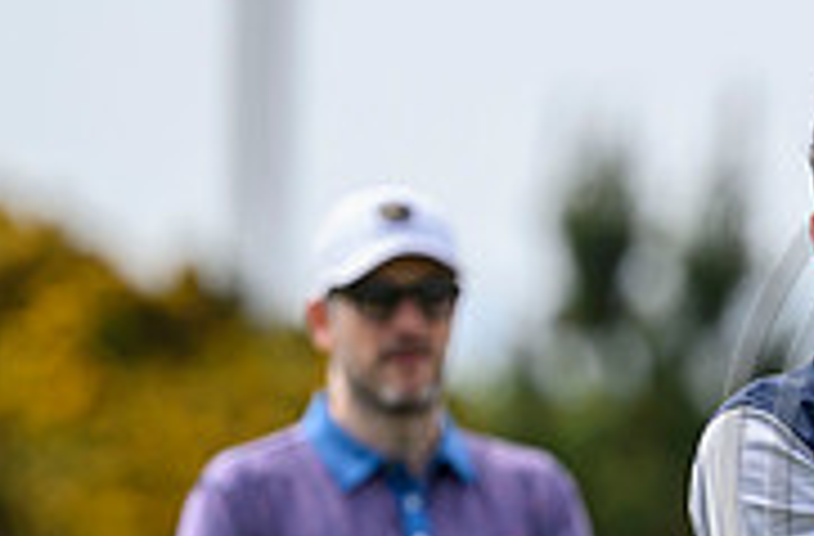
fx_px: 33050
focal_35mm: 1468
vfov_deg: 0.9
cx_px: 1154
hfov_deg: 1.4
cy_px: 363
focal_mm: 400
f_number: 4
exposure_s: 1/2500
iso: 500
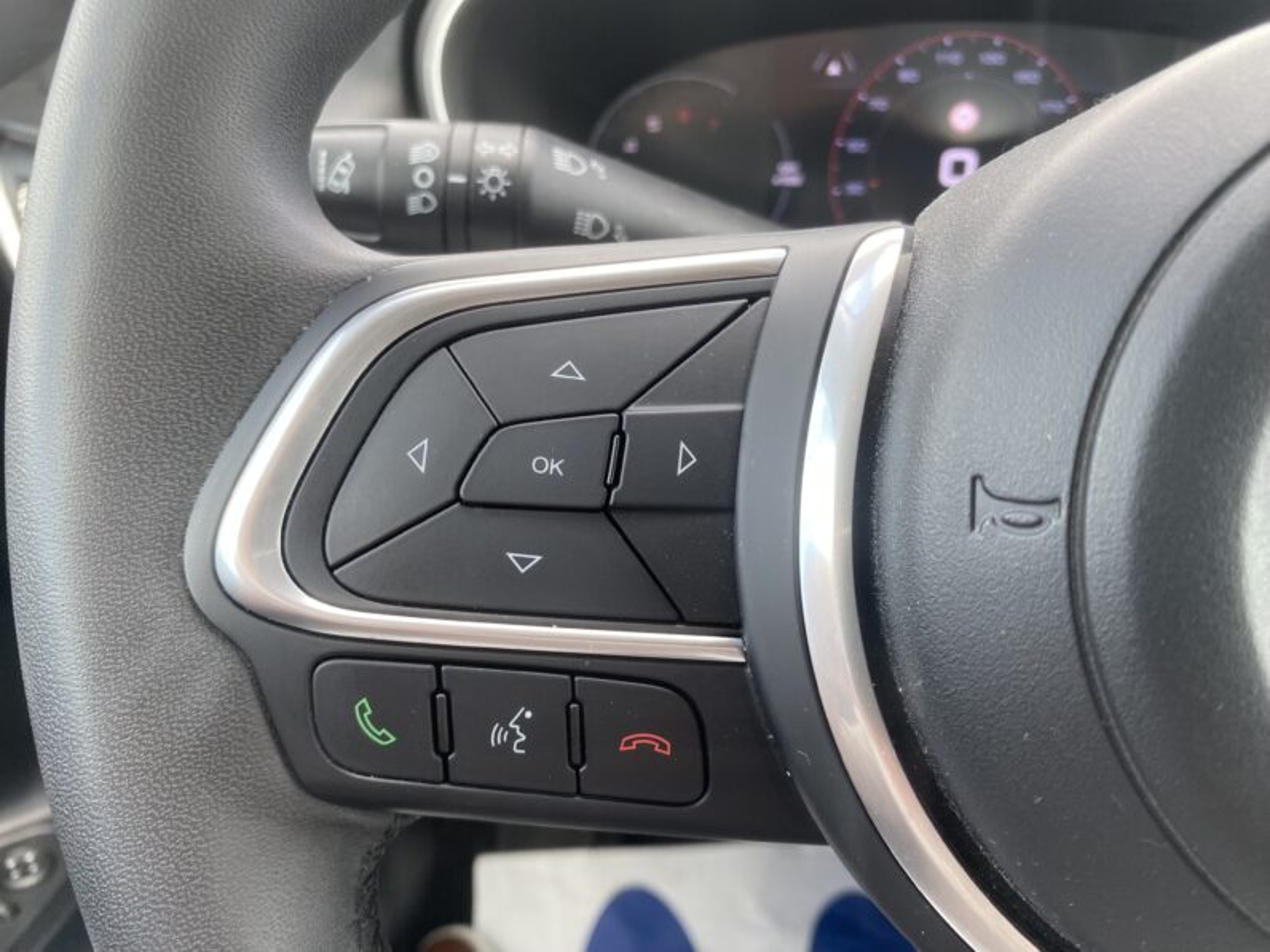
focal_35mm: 25
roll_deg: -0.8
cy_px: 476
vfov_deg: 54.9
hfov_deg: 69.4
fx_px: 917
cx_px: 635
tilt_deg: -27.9
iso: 64
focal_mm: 4.25
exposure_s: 1/121
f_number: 1.8
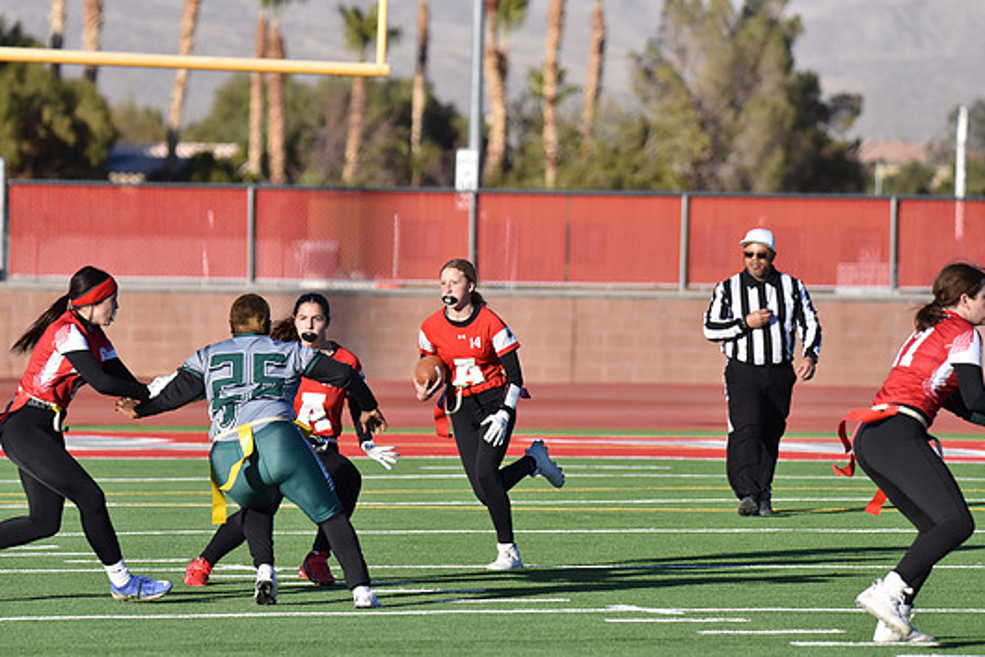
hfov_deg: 6.7
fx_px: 8402
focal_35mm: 307
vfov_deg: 4.5
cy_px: 355
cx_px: 480
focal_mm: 280
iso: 800
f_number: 5.6
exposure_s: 1/4000
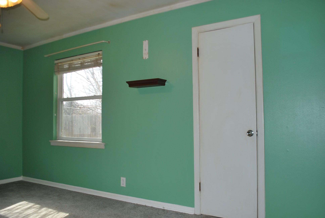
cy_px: 109
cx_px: 162
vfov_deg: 48.0
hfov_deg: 67.3
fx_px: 244
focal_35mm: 27
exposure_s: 1/125
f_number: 3.5
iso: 110
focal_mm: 18
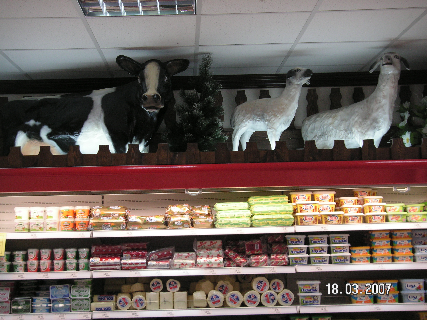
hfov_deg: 36.8
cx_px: 214
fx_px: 641
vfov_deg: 28.0
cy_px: 160
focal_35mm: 52
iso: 80
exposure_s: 1/60
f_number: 3.6
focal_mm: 8.6
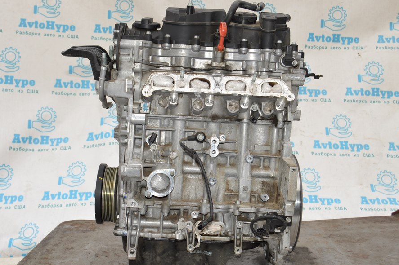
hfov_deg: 43.6
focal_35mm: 45
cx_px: 179
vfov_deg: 29.8
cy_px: 143
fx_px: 498
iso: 100
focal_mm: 26
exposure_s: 1/200
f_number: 7.1
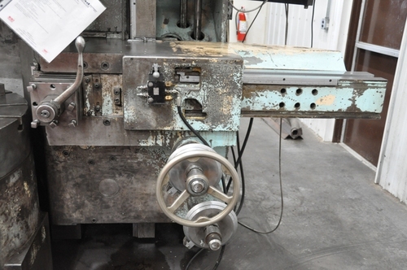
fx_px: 406
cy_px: 135
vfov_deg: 36.8
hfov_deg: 53.2
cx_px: 204
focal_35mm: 36
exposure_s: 1/30
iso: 2200
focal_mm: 24
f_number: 3.8
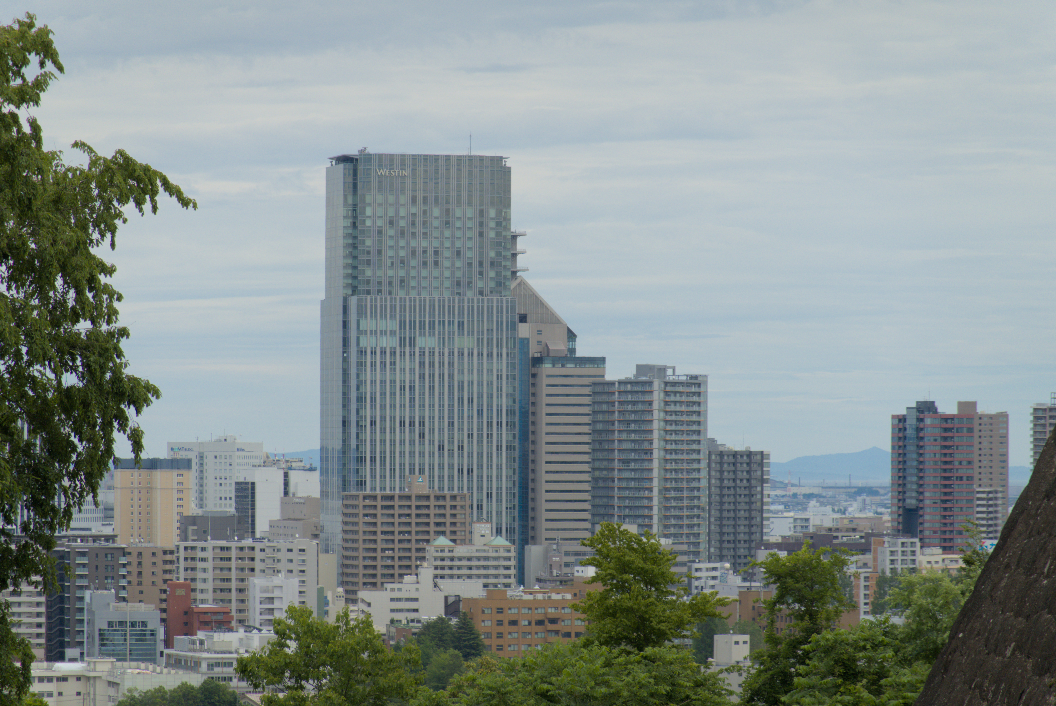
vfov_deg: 8.0
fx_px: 5049
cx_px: 528
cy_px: 353
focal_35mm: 172
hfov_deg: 11.9
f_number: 4.5
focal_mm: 62.36
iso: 100
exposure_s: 1/800
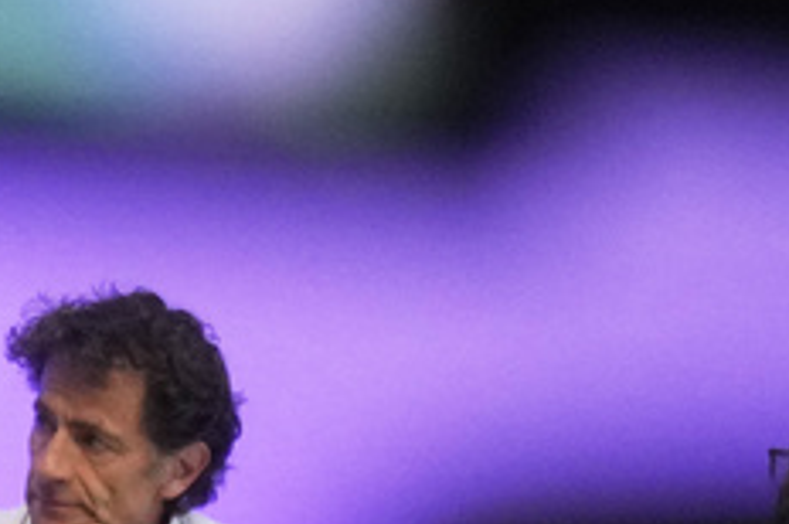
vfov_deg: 3.0
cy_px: 405
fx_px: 10155
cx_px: -949
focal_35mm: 464
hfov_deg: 4.4
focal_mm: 70
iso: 2500
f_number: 2.8
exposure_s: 1/1000
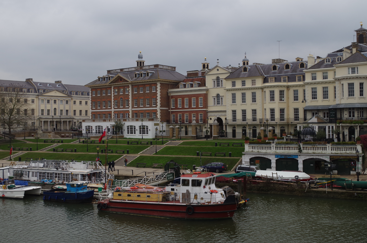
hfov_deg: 45.5
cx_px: 185
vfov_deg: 31.1
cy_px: 119
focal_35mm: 43
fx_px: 437
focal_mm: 28.13
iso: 400
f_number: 8
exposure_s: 1/200
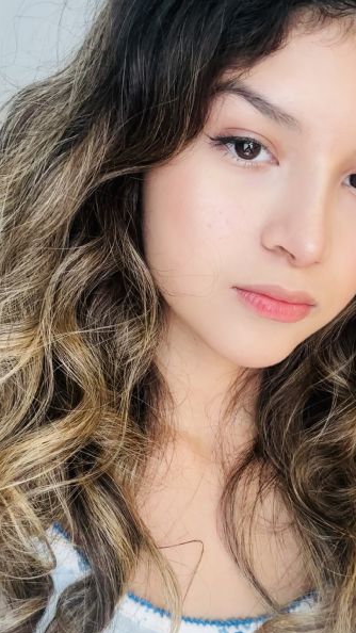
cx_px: 187
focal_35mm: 33
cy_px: 319
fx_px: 554
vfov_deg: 59.5
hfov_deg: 35.6
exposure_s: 1/121
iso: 50
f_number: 1.9
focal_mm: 2.69
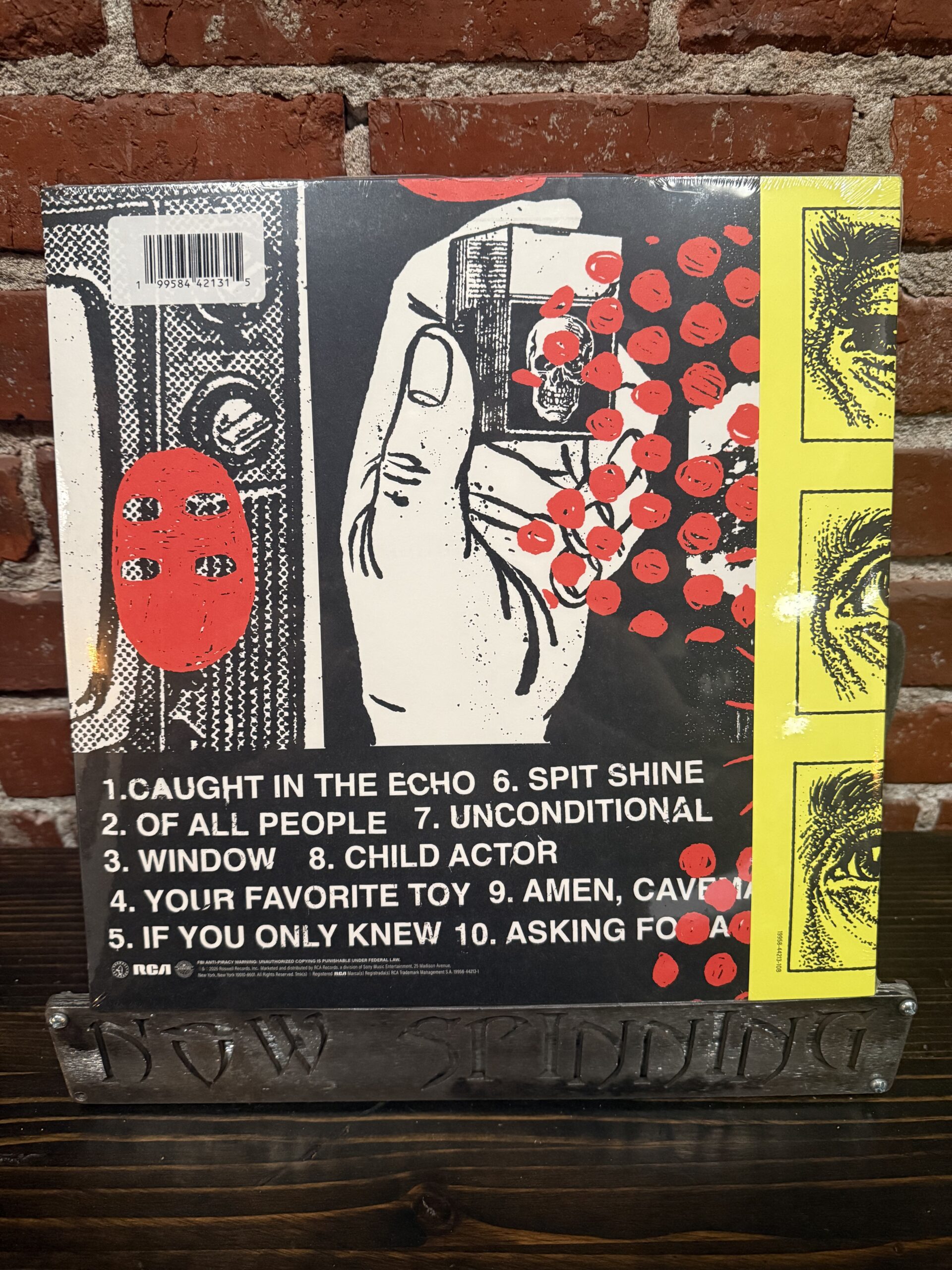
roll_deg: +1.0
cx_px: 476
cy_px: 635
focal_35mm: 24
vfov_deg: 71.6
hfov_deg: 56.8
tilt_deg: -29.4
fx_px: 880
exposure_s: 1/60
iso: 800
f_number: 1.78
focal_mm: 6.76
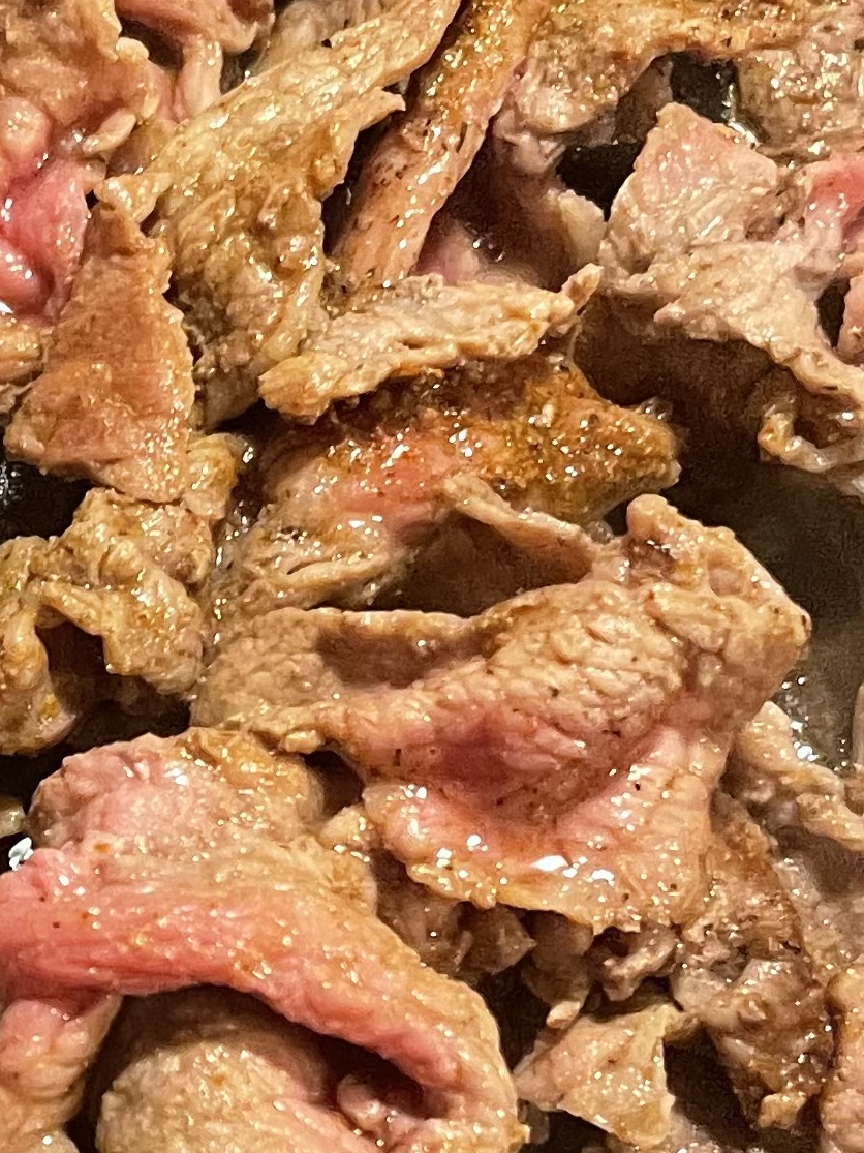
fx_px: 3129
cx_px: -345
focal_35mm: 94
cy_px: 914
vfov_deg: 20.6
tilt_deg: -63.4
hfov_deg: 14.8
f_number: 1.6
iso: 320
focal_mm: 4.2
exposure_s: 1/40
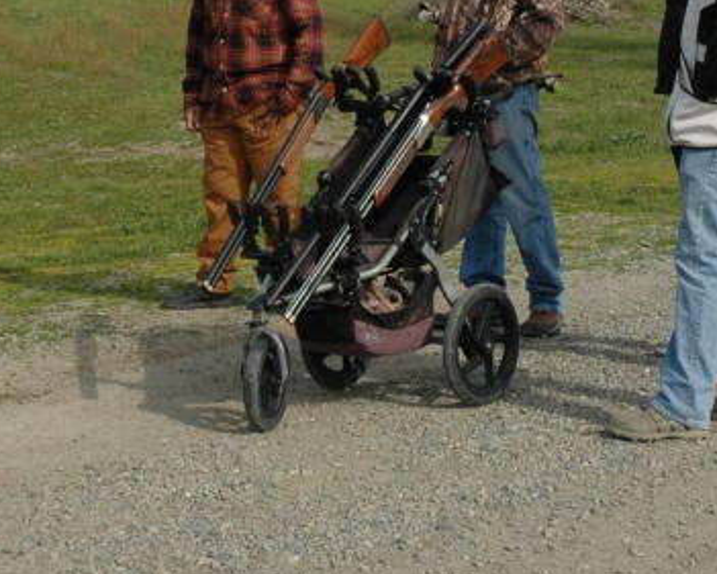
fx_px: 2379
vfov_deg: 13.6
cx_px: 458
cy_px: 49
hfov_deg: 17.1
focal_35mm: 112
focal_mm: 35
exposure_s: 1/320
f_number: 9
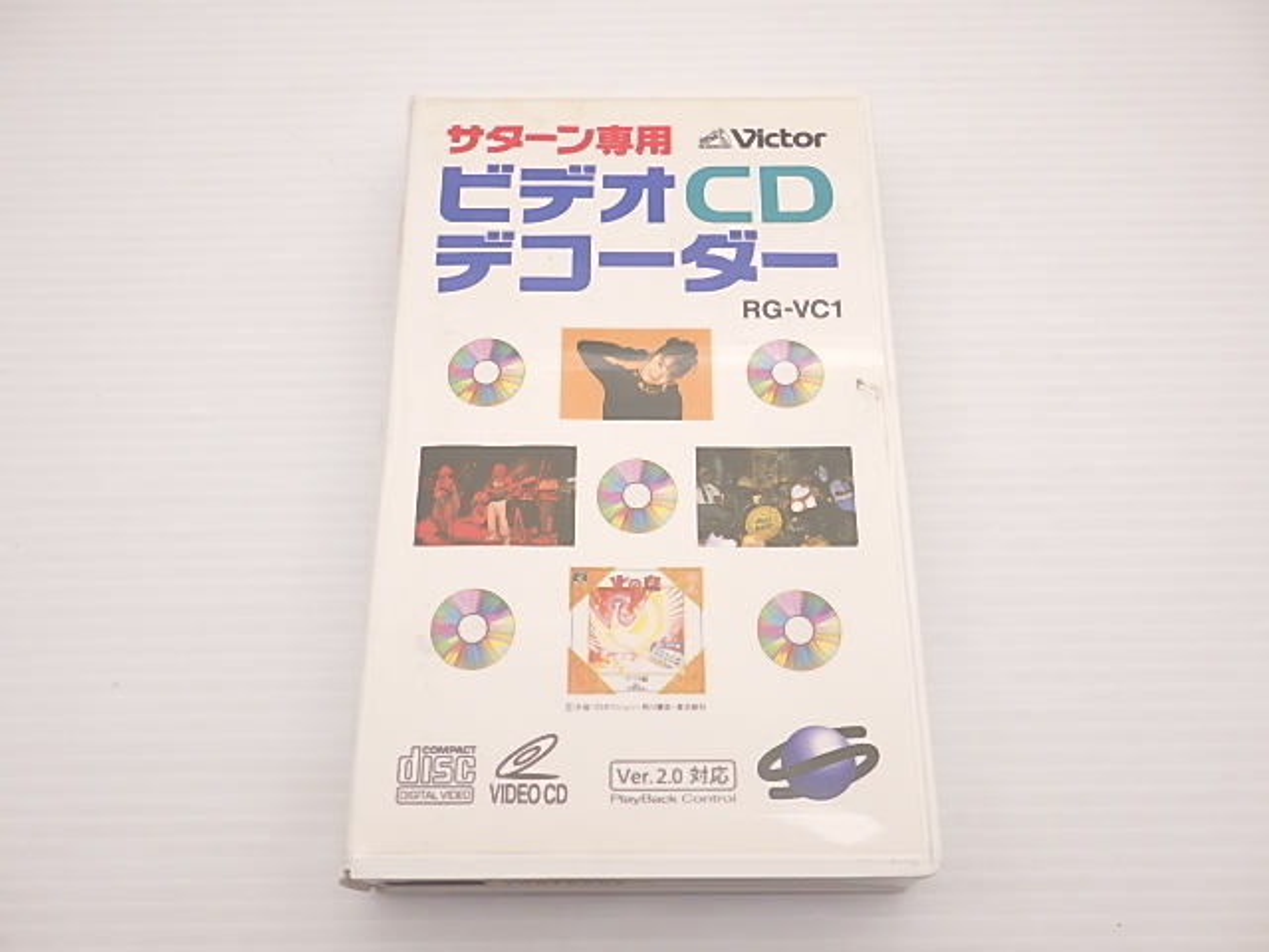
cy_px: 476
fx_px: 1246
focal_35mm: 34
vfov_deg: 41.8
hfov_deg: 54.0
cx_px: 634
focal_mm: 6.1
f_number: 3.8
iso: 200
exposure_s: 1/160
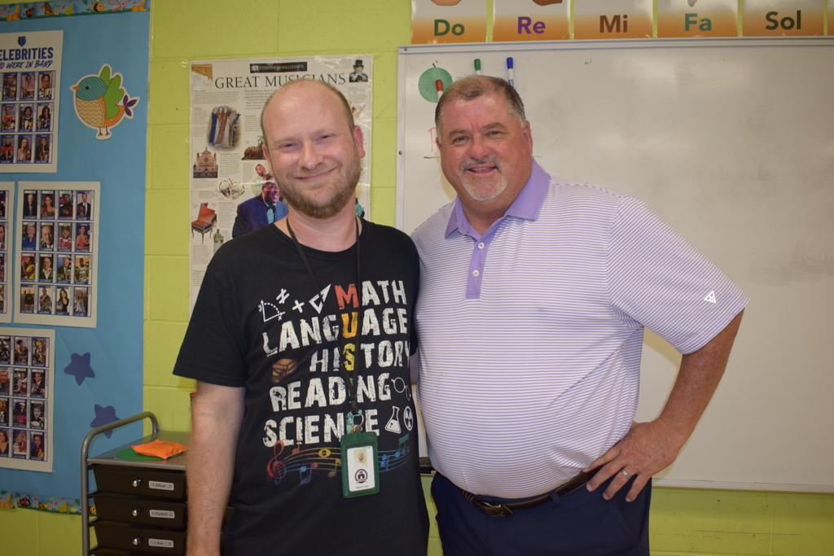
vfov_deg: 40.0
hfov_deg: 57.2
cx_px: 417
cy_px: 278
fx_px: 765
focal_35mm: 33
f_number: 4.5
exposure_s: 1/80
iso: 800
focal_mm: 22
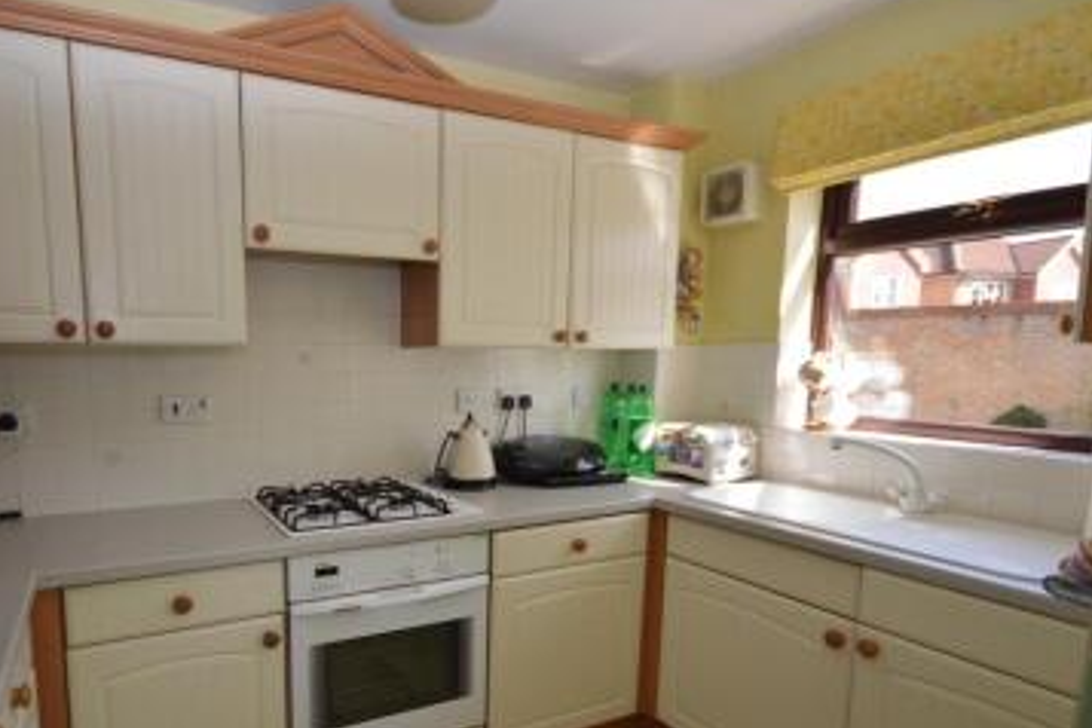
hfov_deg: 82.3
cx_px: 404
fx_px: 607
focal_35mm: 20
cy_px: 439
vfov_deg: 61.4
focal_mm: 10
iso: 100
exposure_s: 1/60
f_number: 4
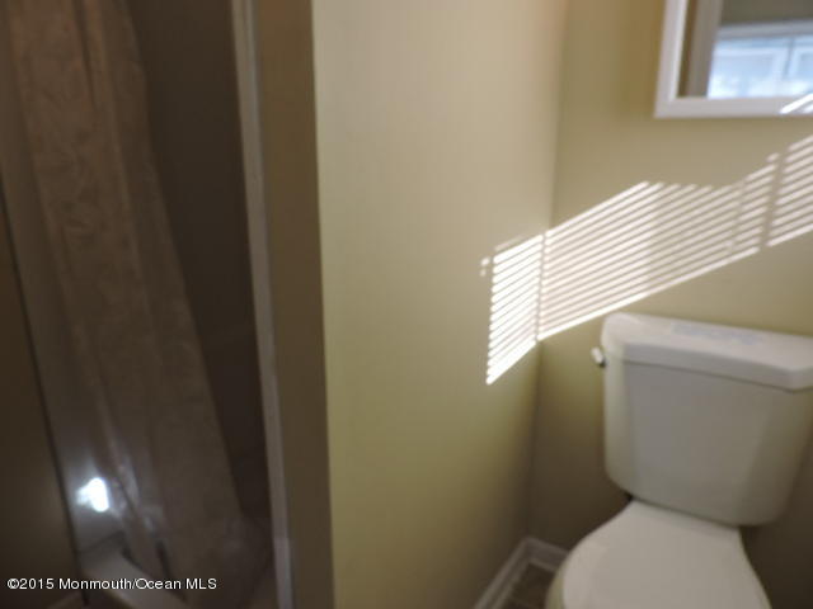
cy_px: 304
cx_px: 406
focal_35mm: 24
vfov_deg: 56.8
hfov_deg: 71.6
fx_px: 564
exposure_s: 1/100
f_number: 3
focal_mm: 4.3
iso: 100
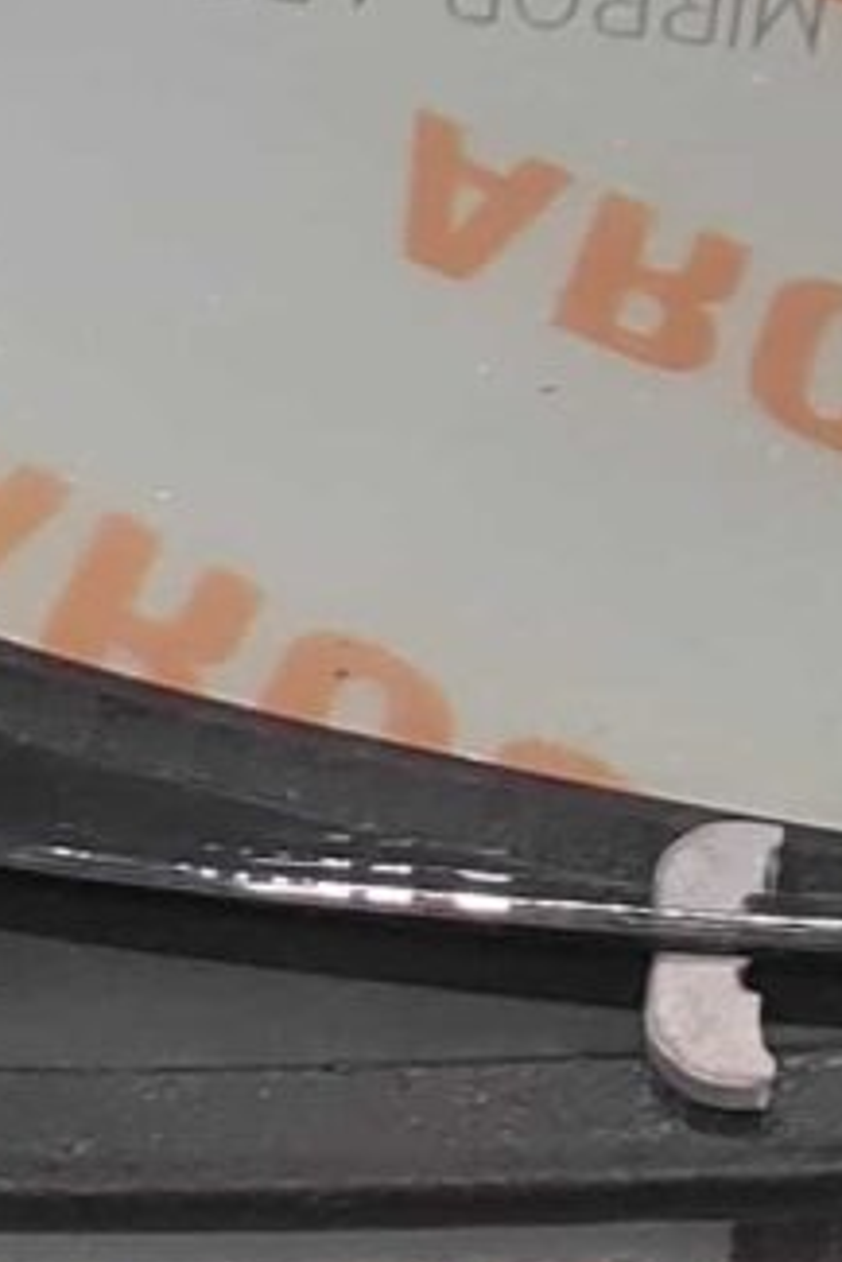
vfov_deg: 14.1
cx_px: -241
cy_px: -427
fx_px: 4871
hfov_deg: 9.7
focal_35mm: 139
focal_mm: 4.74
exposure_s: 1/50
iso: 132
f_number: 1.79
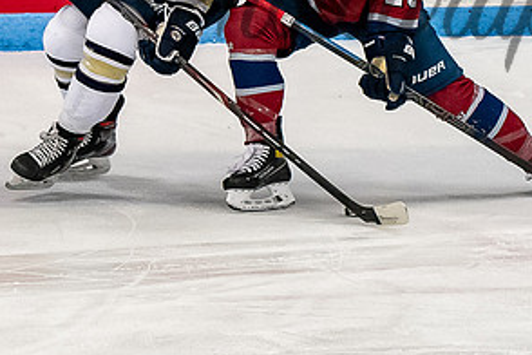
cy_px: -39
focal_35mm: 463
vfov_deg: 3.0
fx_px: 6842
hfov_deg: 4.5
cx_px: 224
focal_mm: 80
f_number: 3.2
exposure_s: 1/800
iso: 2000
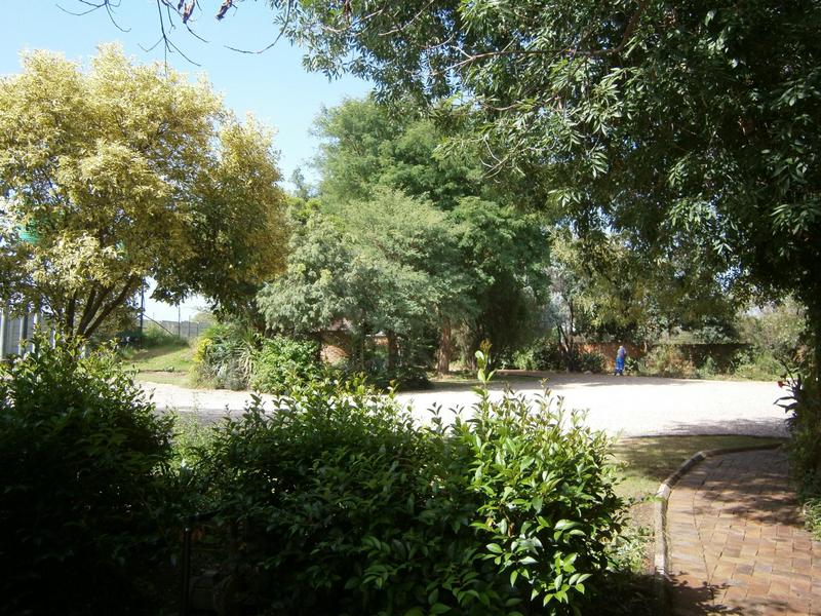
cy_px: 308
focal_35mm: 26
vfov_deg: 53.1
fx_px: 617
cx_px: 410
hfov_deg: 67.3
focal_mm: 4.7
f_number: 2.8
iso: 80
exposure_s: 1/320
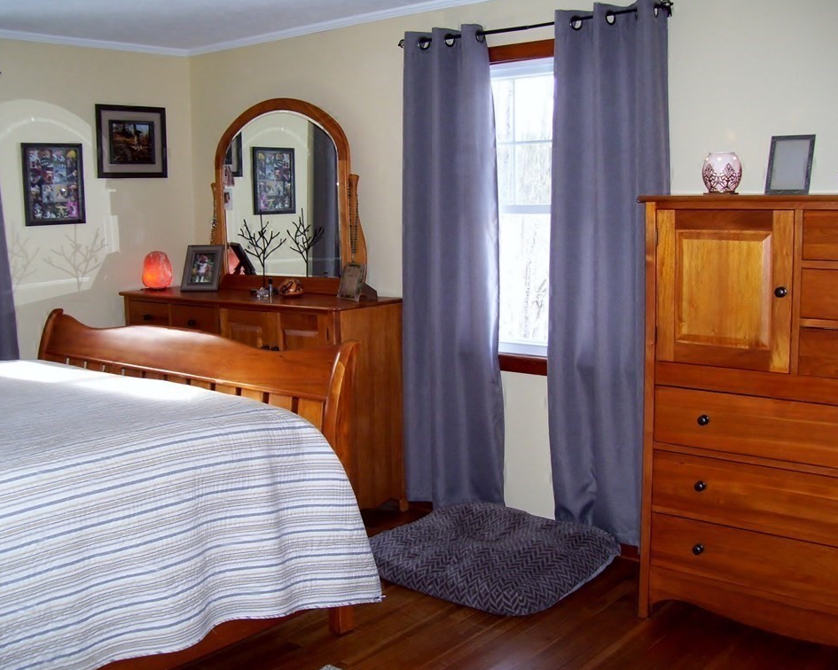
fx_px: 942
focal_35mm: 38
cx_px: 416
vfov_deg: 39.2
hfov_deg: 47.9
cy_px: 339
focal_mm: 6
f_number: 2.7
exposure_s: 1/60
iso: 160
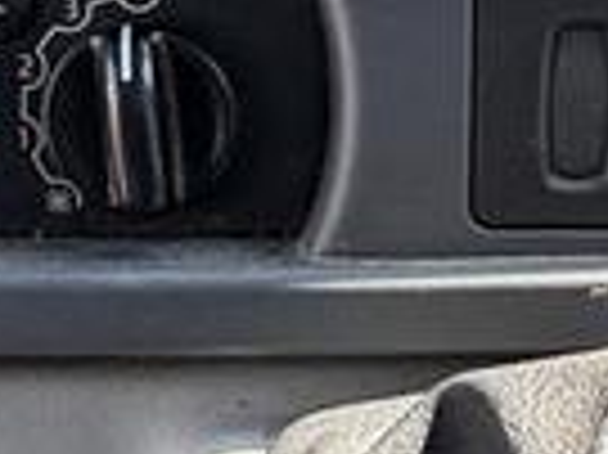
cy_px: 211
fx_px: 1632
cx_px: 252
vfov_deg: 15.9
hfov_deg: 21.1
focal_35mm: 93
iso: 80
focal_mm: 2.22
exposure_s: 1/143
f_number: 2.2
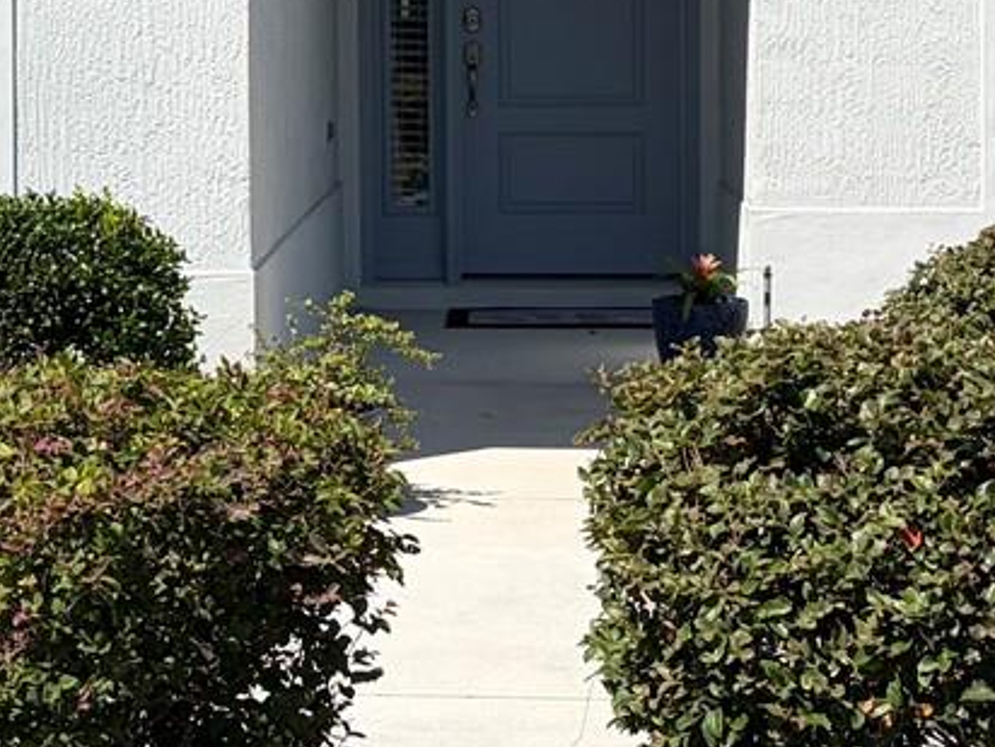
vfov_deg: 14.5
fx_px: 2903
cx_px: 343
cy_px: 41
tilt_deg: -0.6
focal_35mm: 101
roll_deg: +0.1
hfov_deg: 19.4
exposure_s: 1/4950
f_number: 1.6
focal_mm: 5.96
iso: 64
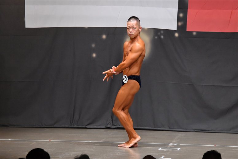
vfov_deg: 6.1
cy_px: 80
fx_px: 1487
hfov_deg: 9.2
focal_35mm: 225
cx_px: 119
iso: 6400
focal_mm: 150
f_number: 5.6
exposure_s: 1/400
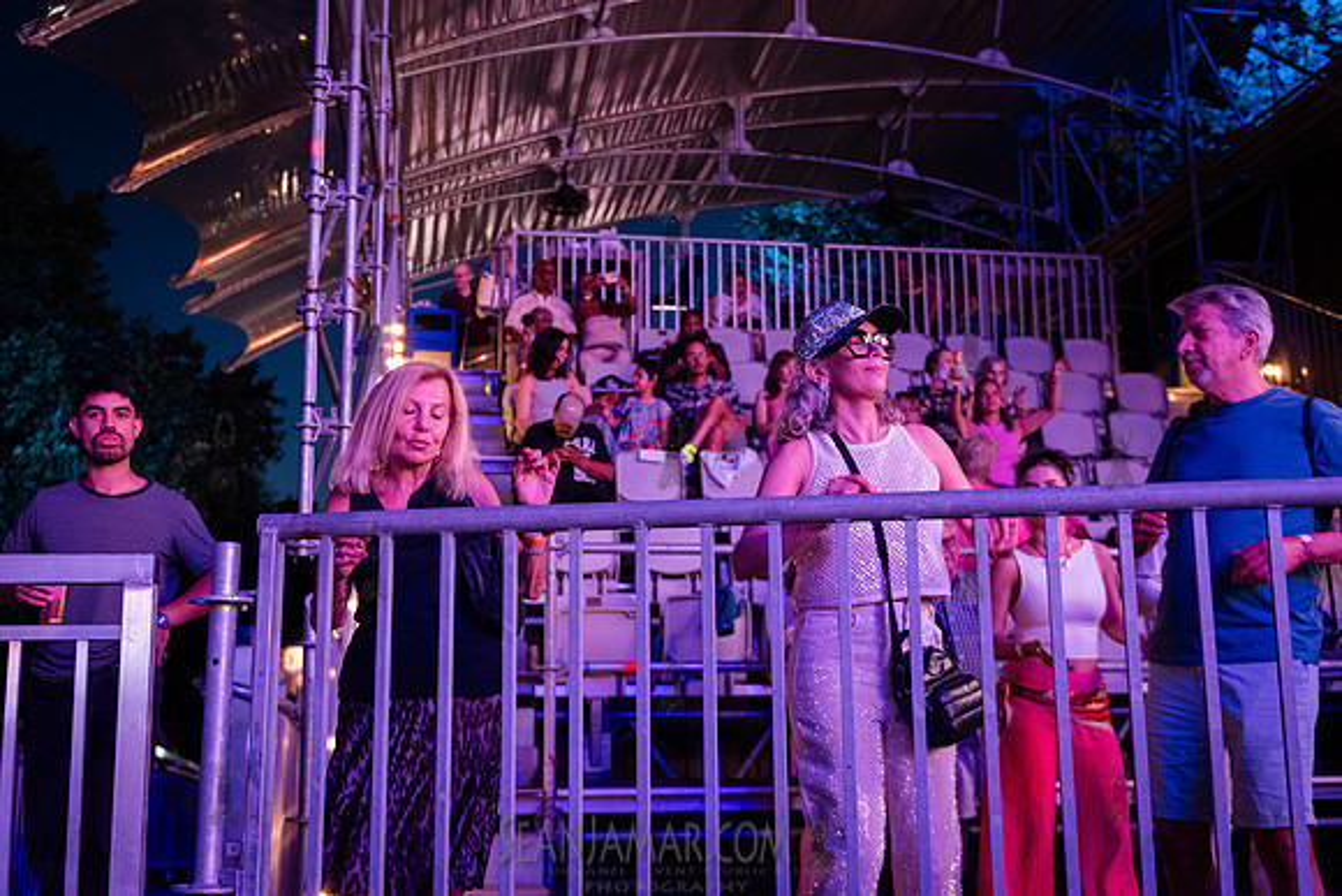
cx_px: 653
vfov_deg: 33.6
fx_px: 1484
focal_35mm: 40
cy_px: 457
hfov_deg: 48.7
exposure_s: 1/125
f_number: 2.8
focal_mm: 31
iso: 4000
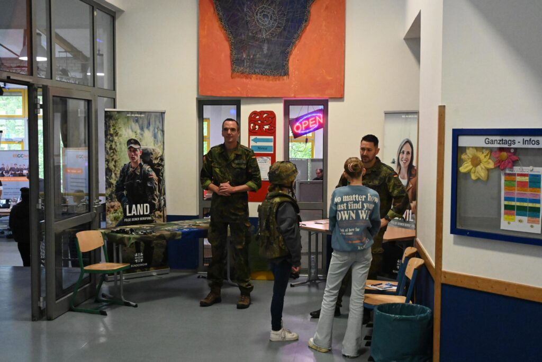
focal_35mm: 46
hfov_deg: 43.0
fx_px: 689
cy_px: 181
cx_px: 271
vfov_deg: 29.4
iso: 9000
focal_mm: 30.5
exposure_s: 1/200
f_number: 4.8
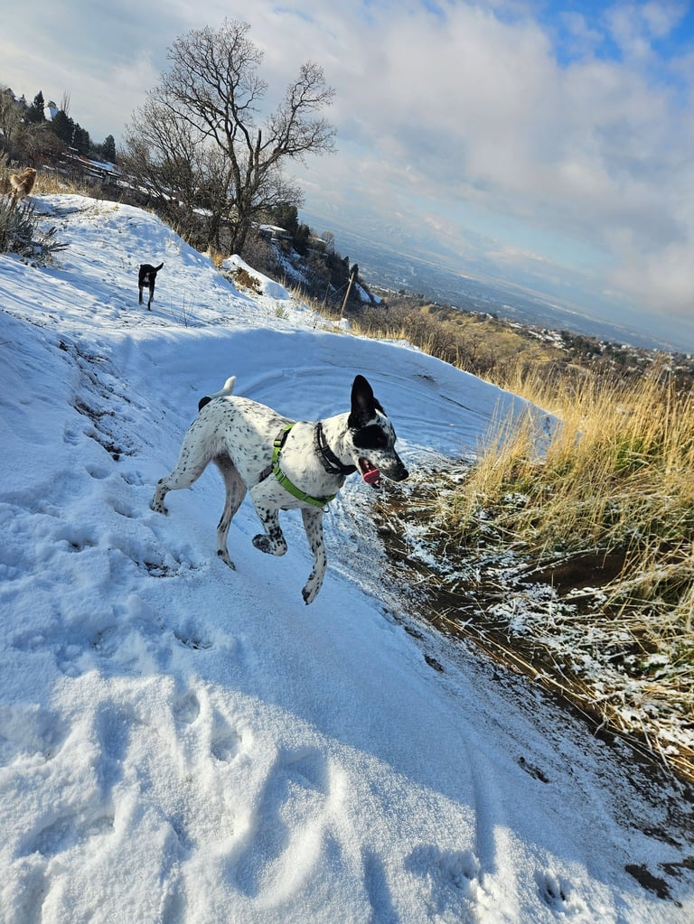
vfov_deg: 73.9
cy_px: 462
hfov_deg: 58.9
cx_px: 347
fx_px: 614
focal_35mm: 23
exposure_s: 1/1936
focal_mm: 5.4
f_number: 1.8
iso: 25
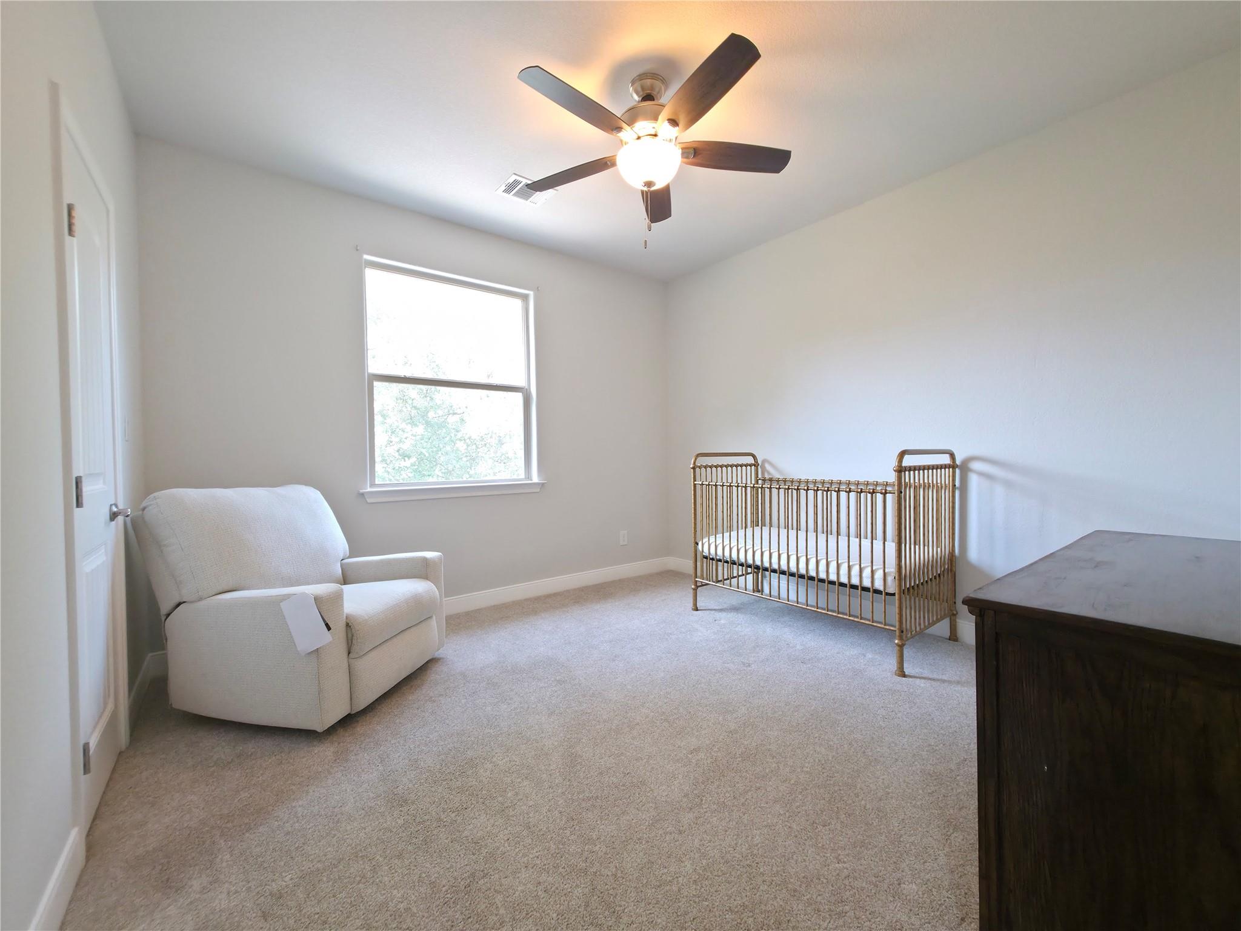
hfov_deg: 106.2
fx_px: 466
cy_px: 466
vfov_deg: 89.9
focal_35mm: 13
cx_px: 620
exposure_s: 1/40
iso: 100
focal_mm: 2.2
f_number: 1.9
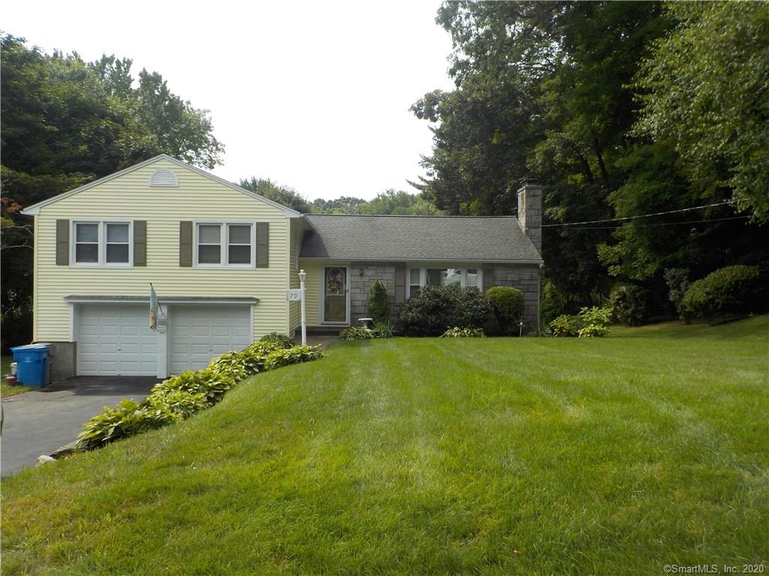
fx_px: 666
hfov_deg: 60.0
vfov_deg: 46.8
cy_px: 288
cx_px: 384
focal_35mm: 30
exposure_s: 1/1000
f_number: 3.3
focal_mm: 4.1
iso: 125
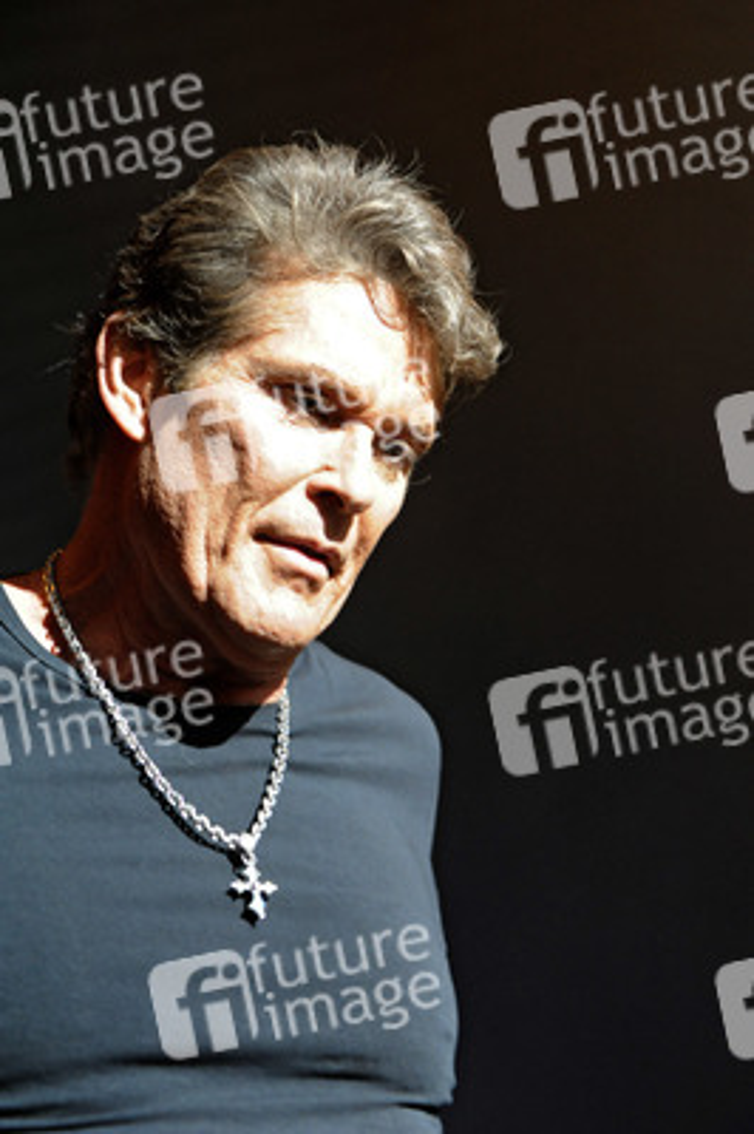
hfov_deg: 17.0
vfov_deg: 25.4
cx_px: 377
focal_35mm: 80
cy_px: 567
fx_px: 2517
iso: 4000
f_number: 5.6
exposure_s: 1/125
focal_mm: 80
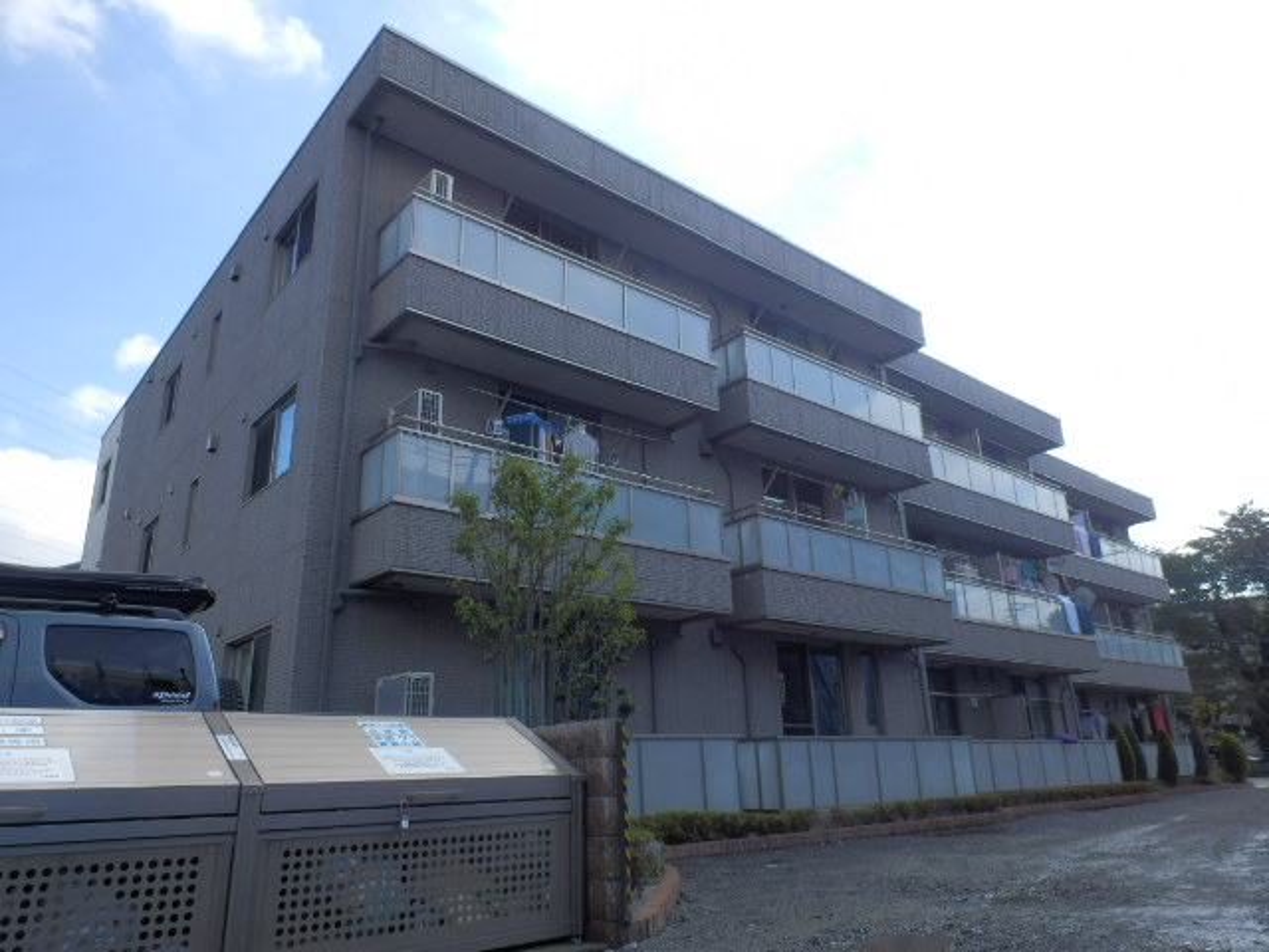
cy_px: 476
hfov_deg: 71.6
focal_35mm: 24
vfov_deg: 56.8
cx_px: 634
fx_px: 880
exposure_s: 1/100
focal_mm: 4.2
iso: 80
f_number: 7.9
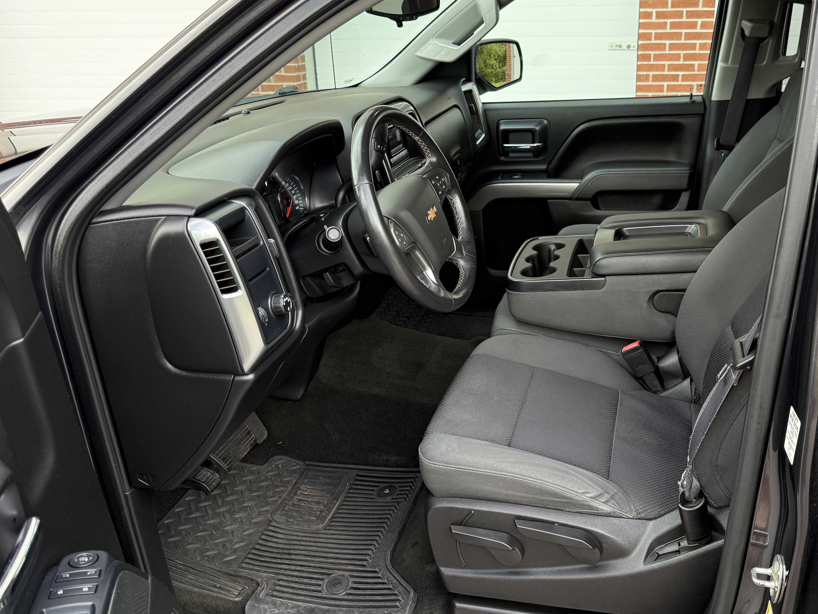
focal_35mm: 33
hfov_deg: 54.7
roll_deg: +0.8
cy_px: 291
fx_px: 780
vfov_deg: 42.9
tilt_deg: -16.1
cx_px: 512
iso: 100
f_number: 1.78
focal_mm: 6.76
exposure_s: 1/312
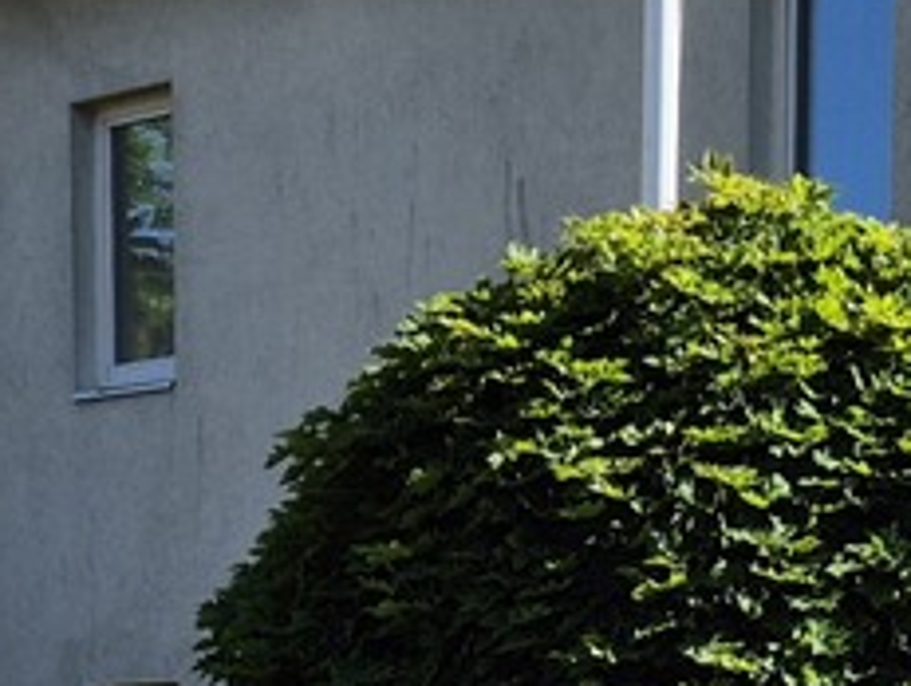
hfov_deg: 12.4
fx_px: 4191
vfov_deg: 8.7
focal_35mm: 159
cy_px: 1490
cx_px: 706
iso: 25
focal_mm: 5.4
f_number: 1.8
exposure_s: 1/1584
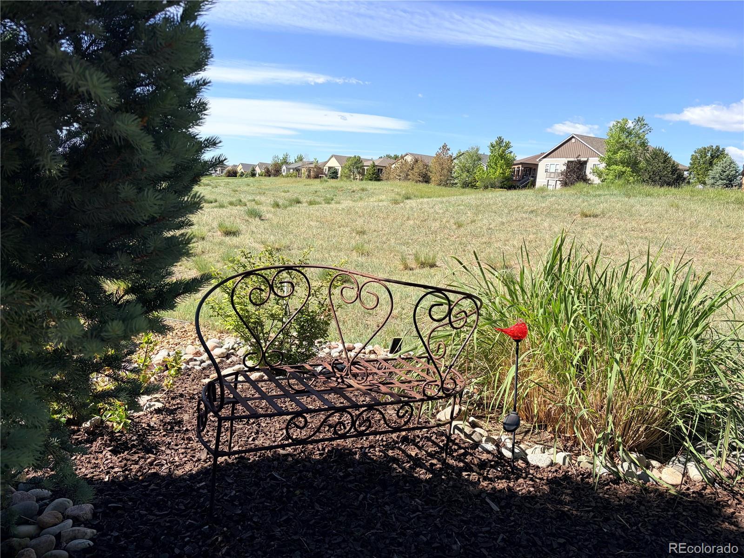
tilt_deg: -9.7
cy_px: 279
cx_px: 372
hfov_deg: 67.3
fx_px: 559
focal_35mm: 26
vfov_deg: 53.1
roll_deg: -4.8
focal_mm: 5.96
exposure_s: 1/3279
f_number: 1.6
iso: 50
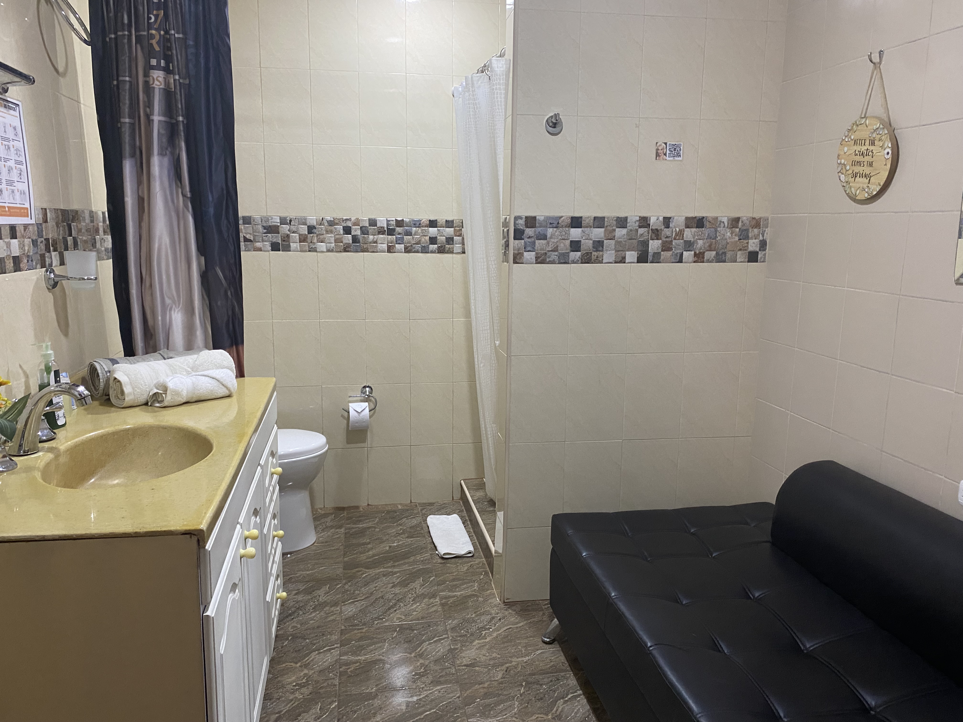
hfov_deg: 67.3
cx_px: 482
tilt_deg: -10.7
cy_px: 361
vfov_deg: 53.1
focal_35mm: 26
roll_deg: -0.4
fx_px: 723
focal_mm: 4.25
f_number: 1.8
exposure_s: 1/60
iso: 250
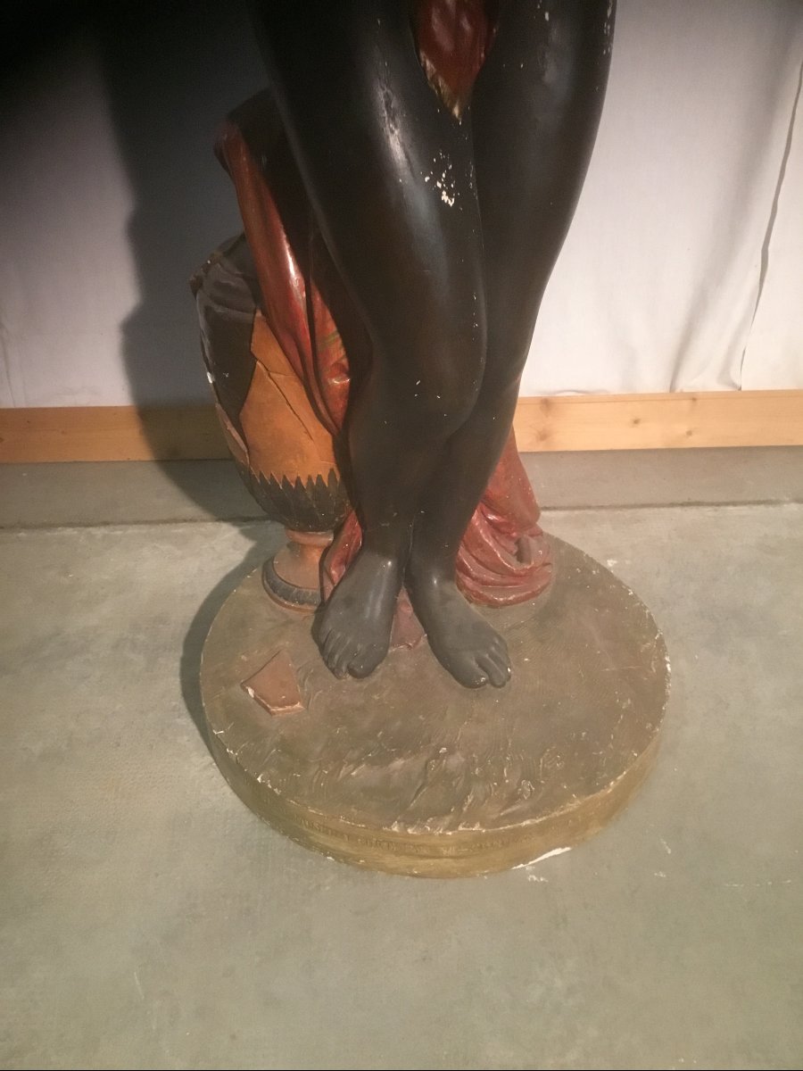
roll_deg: +0.1
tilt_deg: -34.7
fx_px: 959
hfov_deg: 45.4
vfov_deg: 58.4
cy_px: 536
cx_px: 402
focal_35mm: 31
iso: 200
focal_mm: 3.3
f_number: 2.4
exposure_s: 1/25
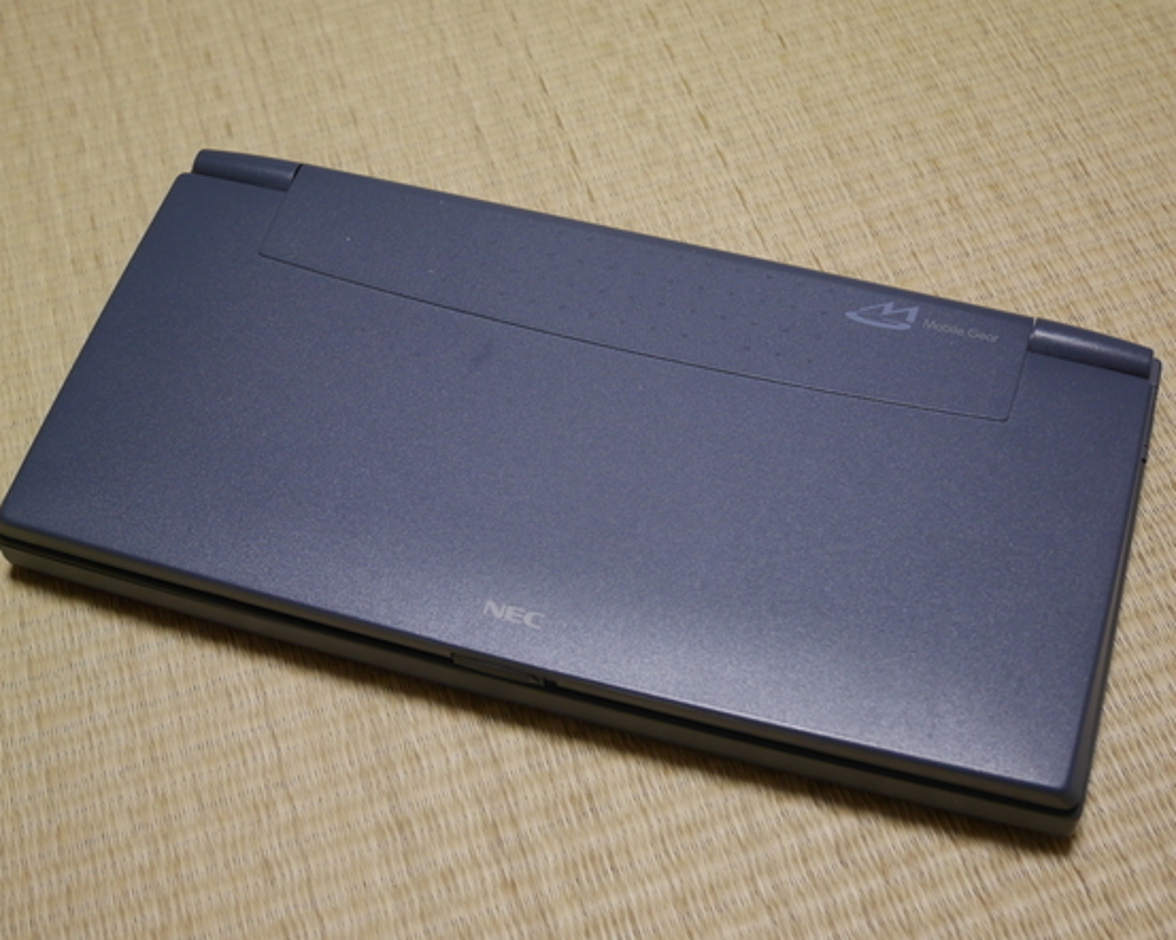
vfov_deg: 28.6
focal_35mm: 53
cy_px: 469
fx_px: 1844
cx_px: 606
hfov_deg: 35.4
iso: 800
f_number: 5.2
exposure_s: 1/25
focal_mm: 25
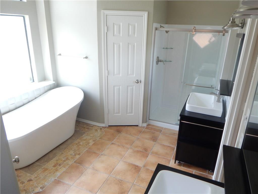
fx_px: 186
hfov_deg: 69.4
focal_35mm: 25
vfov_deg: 54.9
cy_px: 97
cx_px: 129
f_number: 3.1
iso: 125
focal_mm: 4.5
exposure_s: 1/40
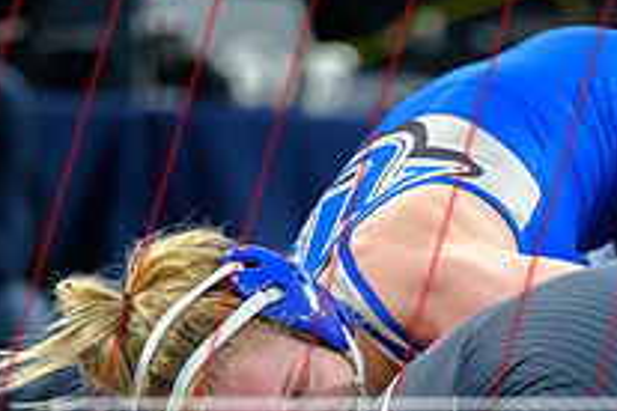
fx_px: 9186
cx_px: 484
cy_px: 576
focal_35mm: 536
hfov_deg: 3.8
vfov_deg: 2.6
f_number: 2.8
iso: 3600
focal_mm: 150
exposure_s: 1/800
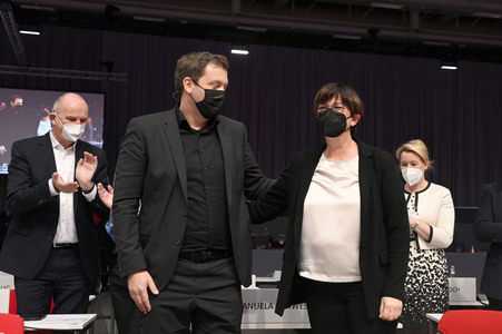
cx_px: 251
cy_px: 167
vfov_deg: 31.8
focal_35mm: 42
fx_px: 585
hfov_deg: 46.4
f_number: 5.6
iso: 5000
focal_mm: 42
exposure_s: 1/320
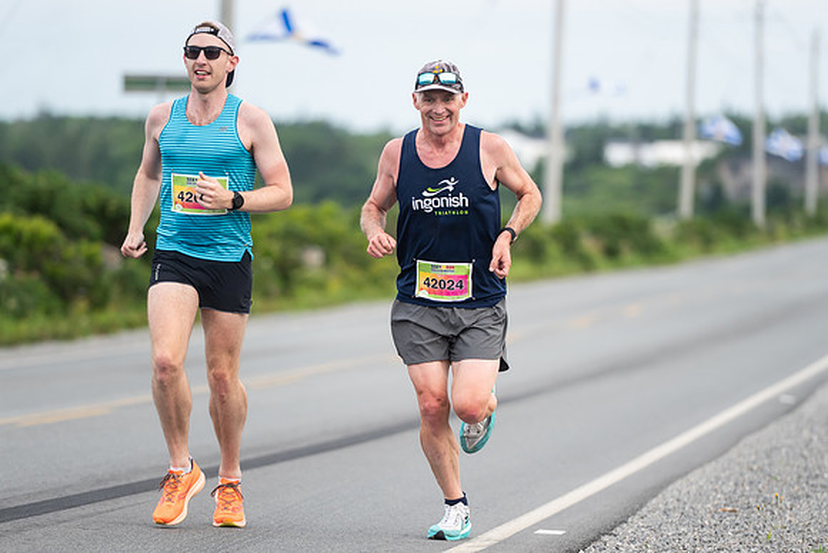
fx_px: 5703
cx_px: 433
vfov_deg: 5.5
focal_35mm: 248
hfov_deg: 8.3
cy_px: 300
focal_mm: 200
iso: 500
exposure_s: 1/800
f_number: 4
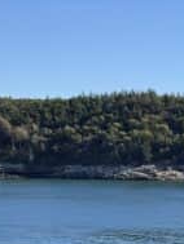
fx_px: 850
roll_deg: -0.6
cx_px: 345
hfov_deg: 11.4
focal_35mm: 120
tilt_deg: -13.1
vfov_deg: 15.3
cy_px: 352
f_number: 1.78
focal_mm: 6.76
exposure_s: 1/3096
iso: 80
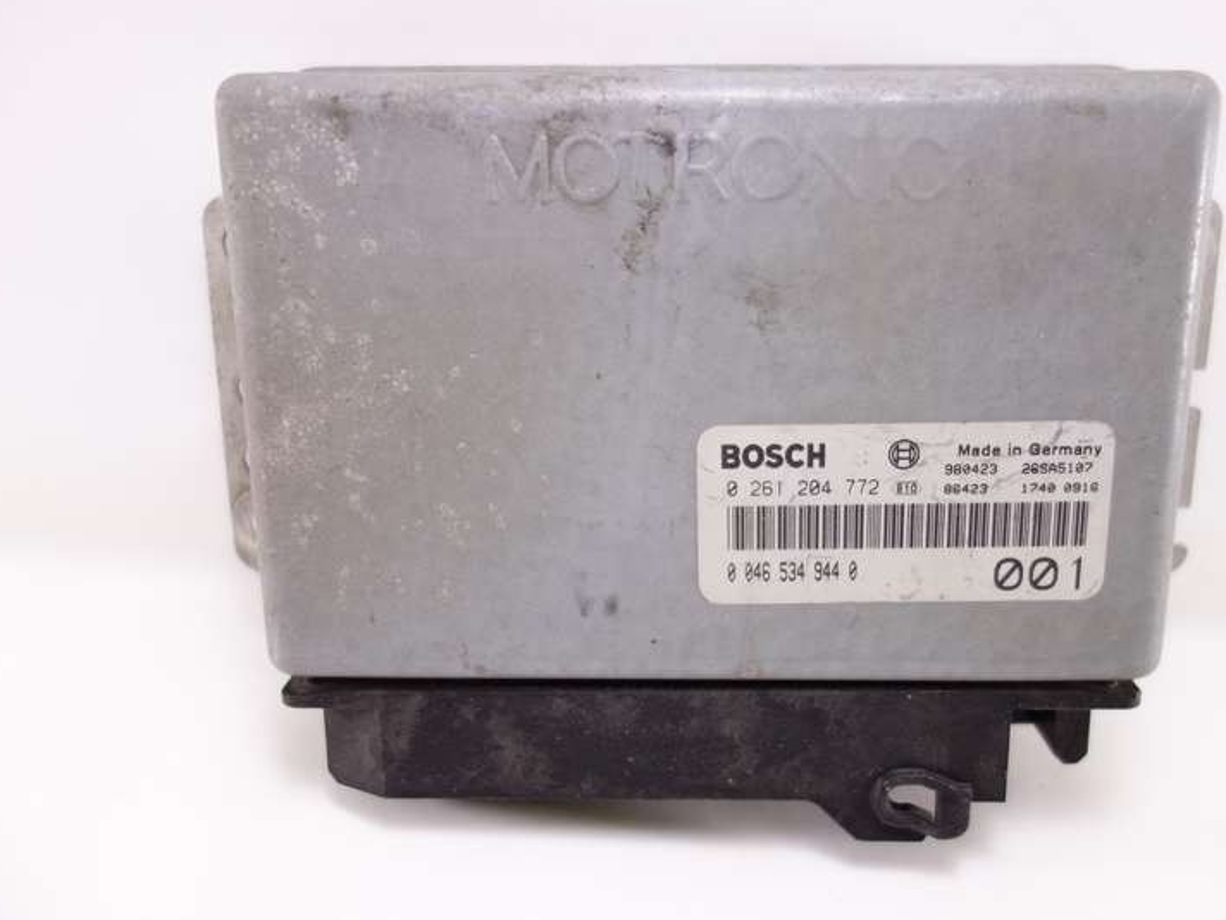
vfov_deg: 45.4
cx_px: 680
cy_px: 451
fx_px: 1098
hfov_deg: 58.2
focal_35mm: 31
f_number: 1.8
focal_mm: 10.4
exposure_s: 1/100
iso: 125
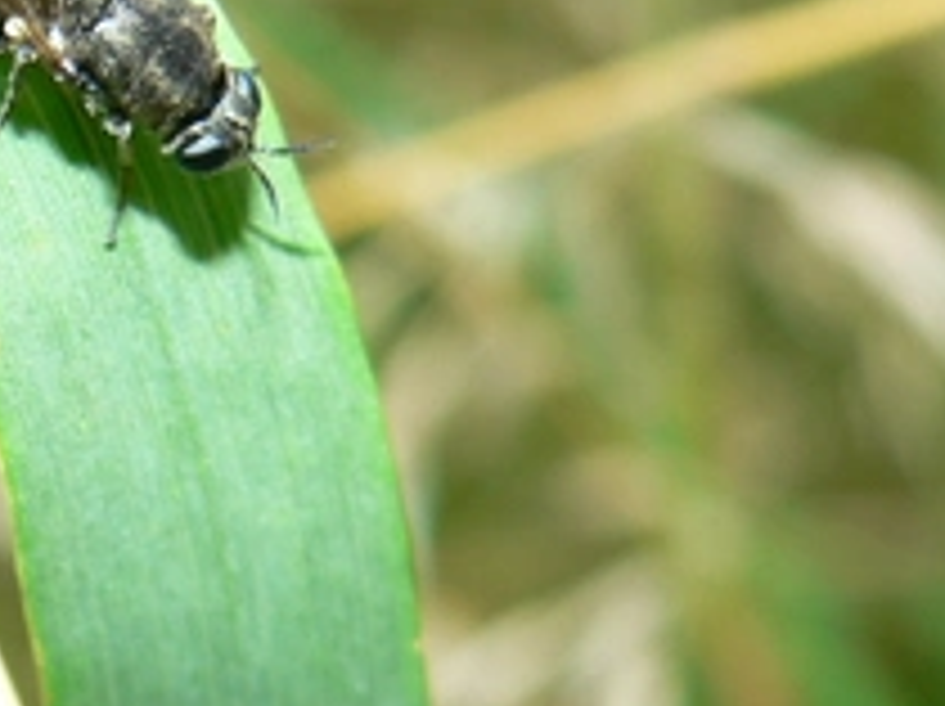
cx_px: -270
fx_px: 4581
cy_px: 621
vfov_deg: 8.8
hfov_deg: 11.5
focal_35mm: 168
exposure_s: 1/100
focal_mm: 9.2
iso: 80
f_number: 4
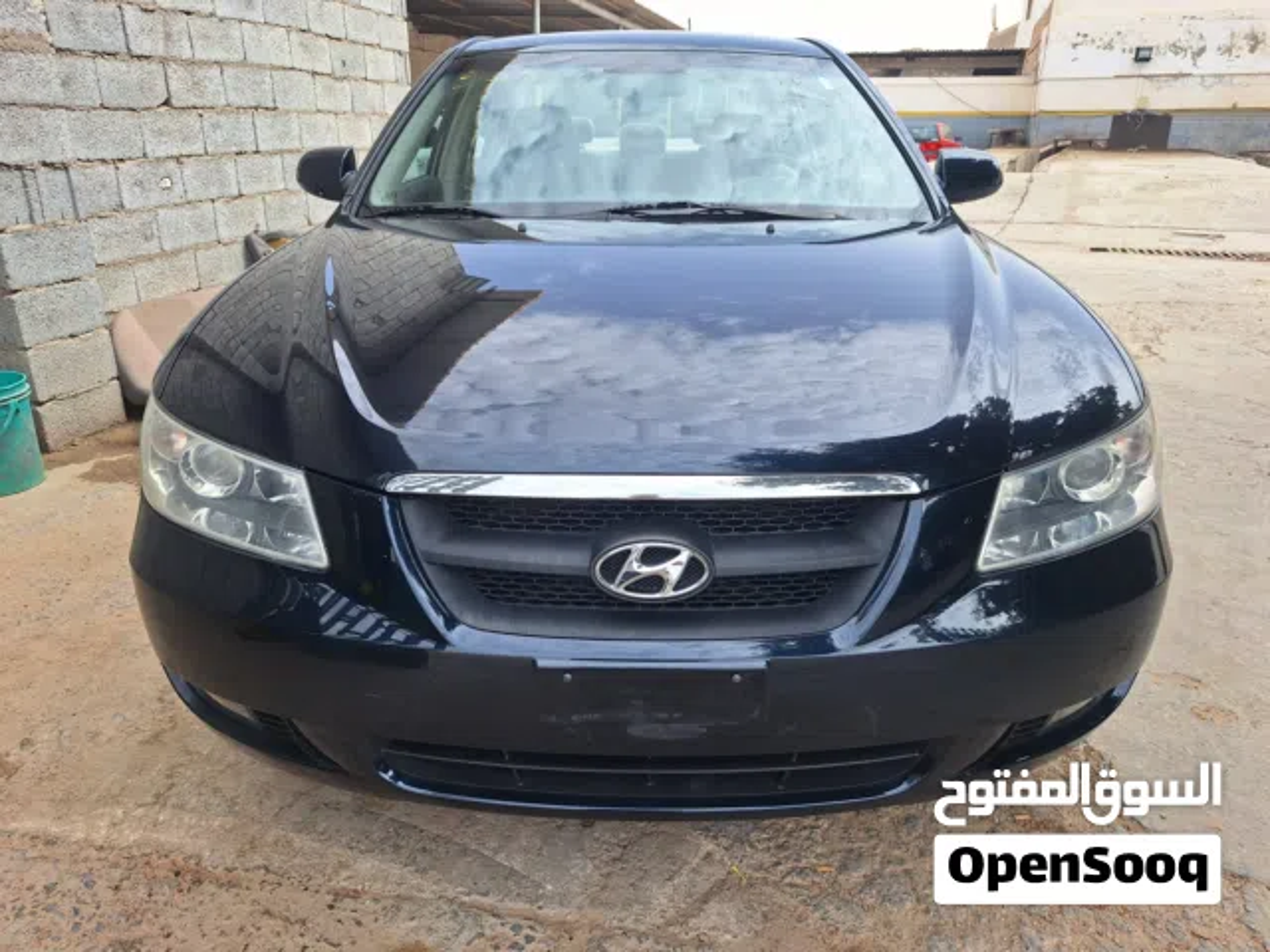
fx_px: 844
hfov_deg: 73.9
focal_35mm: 23
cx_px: 635
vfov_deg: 58.9
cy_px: 476
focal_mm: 5.54
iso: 40
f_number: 1.8
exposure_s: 1/1350
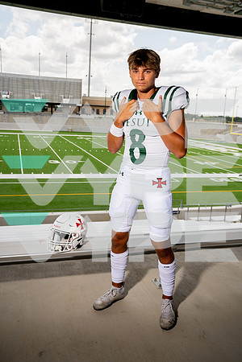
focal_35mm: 33
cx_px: 121
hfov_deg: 40.0
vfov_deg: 57.2
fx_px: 333
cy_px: 181
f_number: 6.3
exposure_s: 1/250
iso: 100
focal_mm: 33
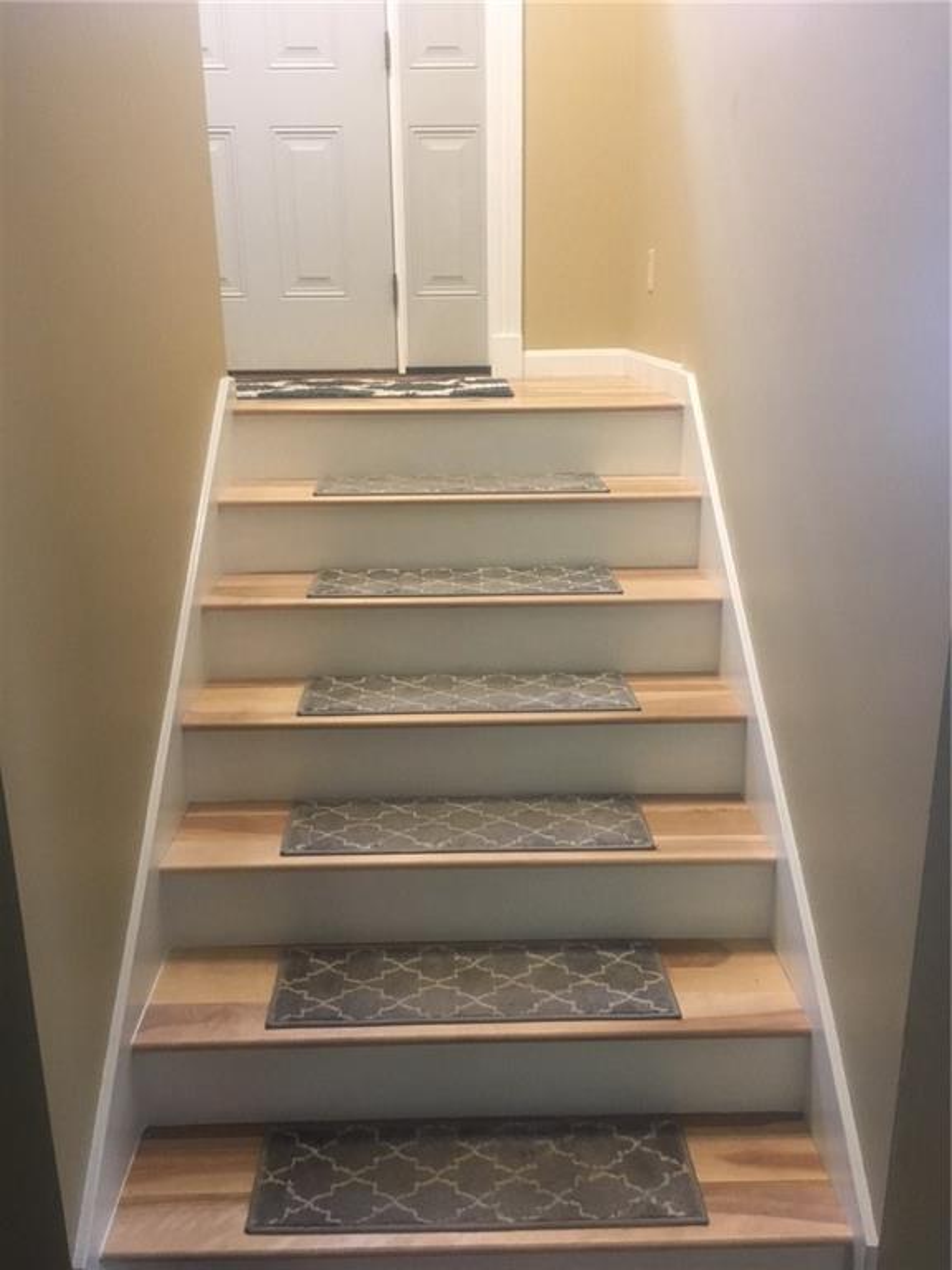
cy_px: 635
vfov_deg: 61.7
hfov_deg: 48.2
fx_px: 1063
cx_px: 476
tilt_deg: -16.6
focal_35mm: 29
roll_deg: +0.1
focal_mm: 4.15
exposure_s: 1/17
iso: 200
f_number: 2.2
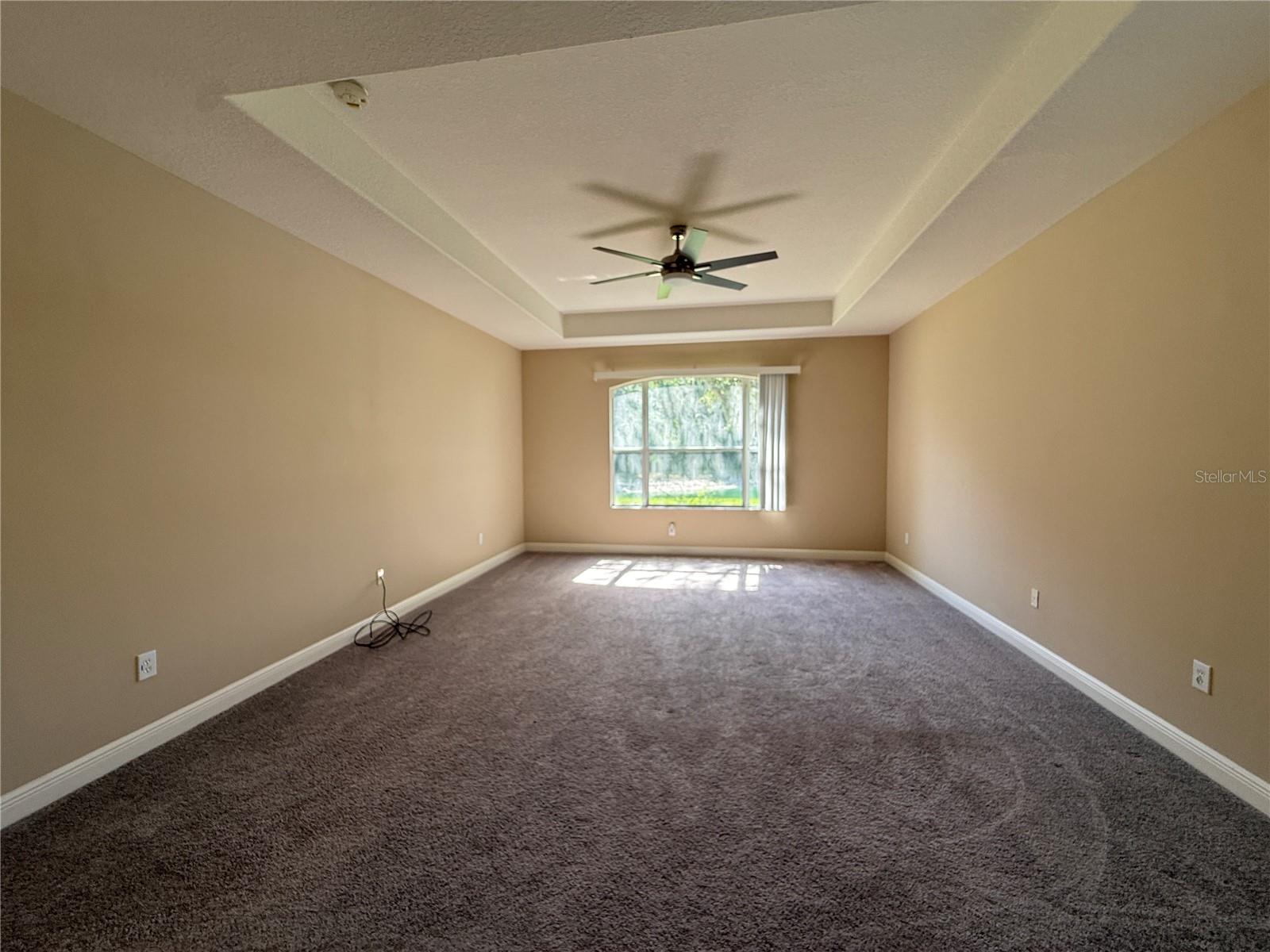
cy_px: 476
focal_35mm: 14
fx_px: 514
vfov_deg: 85.7
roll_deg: -0.1
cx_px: 635
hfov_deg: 102.1
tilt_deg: -2.5
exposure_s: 1/99
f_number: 2.2
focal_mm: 2.22
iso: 125
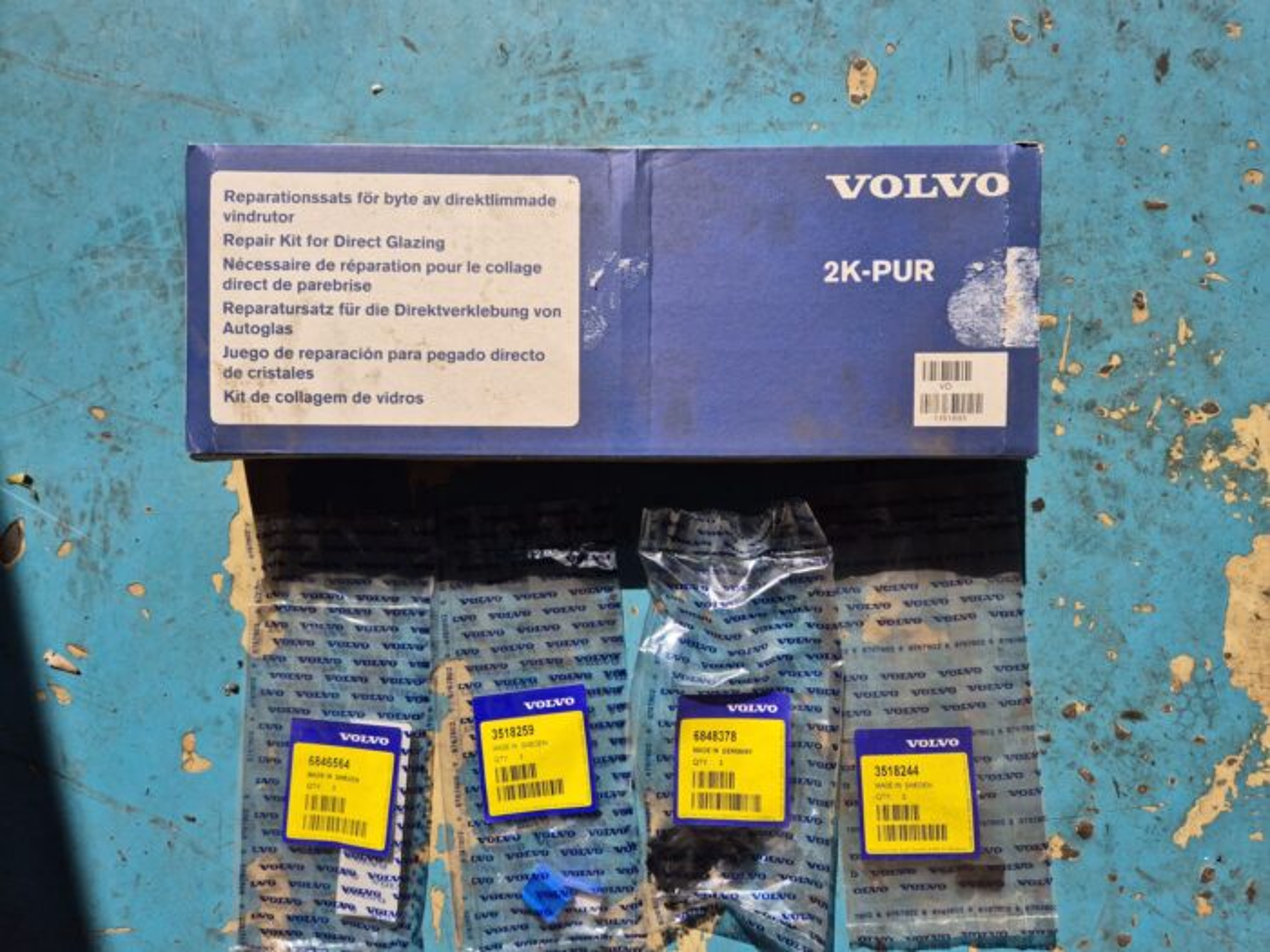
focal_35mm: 23
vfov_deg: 58.9
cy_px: 476
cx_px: 635
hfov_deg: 73.9
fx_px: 844
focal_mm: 5.4
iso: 25
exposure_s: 1/1576
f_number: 1.8
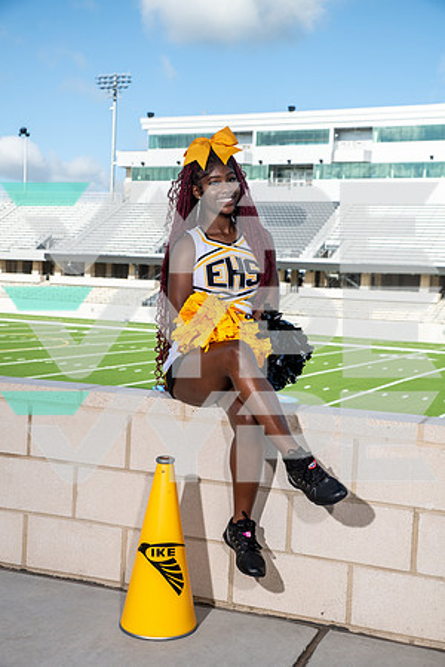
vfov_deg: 39.6
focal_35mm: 50
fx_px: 927
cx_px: 222
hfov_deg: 27.0
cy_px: 334
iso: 100
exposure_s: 1/320
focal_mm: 50
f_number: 7.1
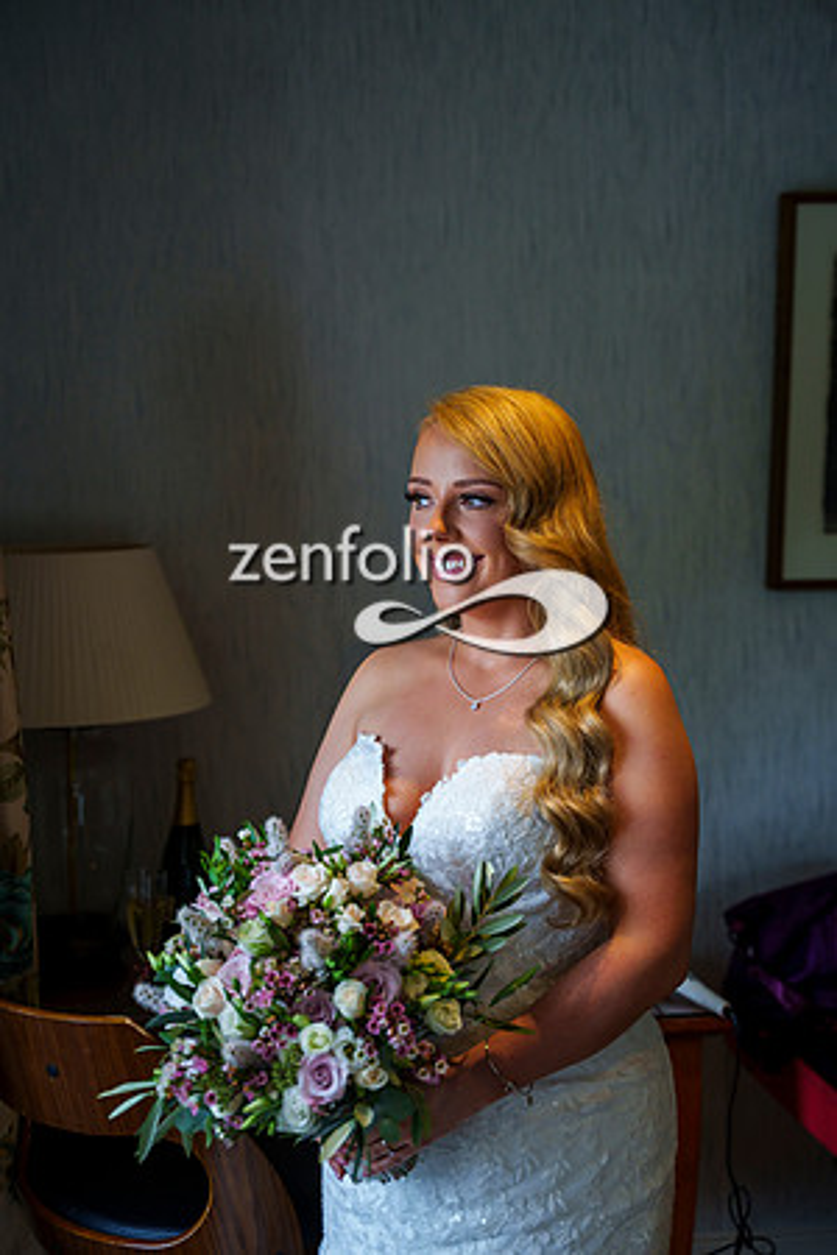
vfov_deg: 38.9
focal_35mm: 51
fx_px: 1778
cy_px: 628
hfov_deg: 26.5
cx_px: 418
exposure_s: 1/640
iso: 800
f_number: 2.8
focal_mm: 51
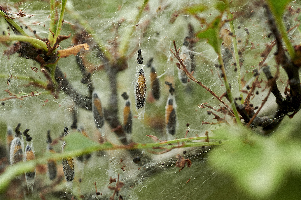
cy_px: 100
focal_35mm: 60
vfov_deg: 22.6
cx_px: 150
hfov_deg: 33.4
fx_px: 502
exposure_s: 1/250
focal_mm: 60
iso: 100
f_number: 9
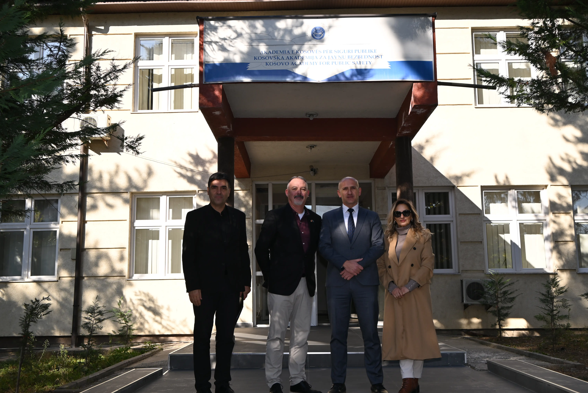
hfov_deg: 51.9
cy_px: 196
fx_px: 605
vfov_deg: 36.0
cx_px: 294
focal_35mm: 37
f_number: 7.1
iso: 100
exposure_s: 1/200
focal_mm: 37
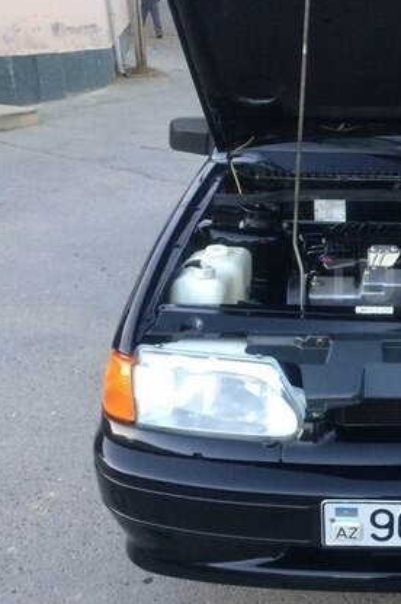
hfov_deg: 25.4
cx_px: 471
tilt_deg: -19.8
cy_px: 280
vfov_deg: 41.1
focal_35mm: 48
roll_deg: -2.5
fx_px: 803
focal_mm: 4.15
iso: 80
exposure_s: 1/33
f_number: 2.2
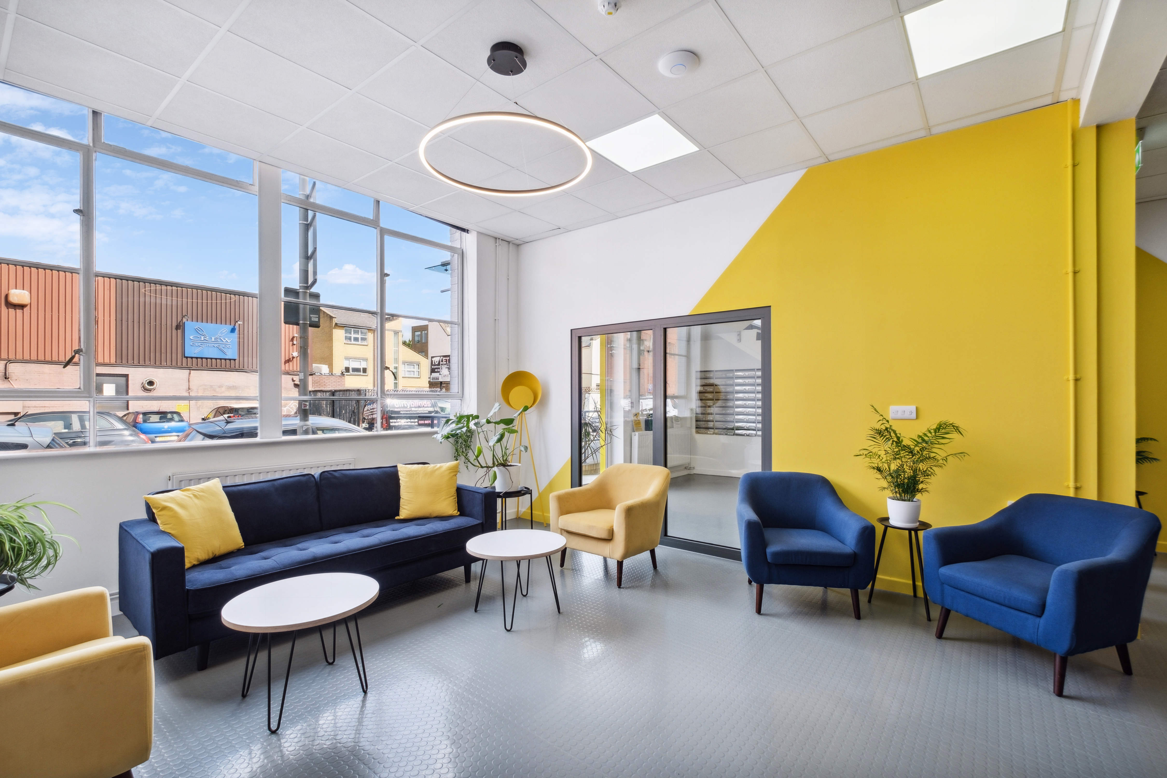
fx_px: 486
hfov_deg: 100.4
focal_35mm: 15
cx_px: 584
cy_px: 389
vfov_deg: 77.3
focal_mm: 10
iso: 640
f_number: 8
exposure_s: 1/60
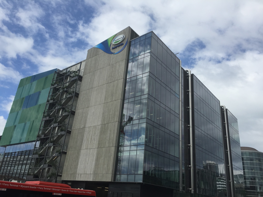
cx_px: 132
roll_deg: -4.9
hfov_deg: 61.7
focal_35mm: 29
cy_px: 98
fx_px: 220
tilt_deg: +23.2
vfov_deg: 48.2
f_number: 2.2
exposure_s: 1/2639
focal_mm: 4.15
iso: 32
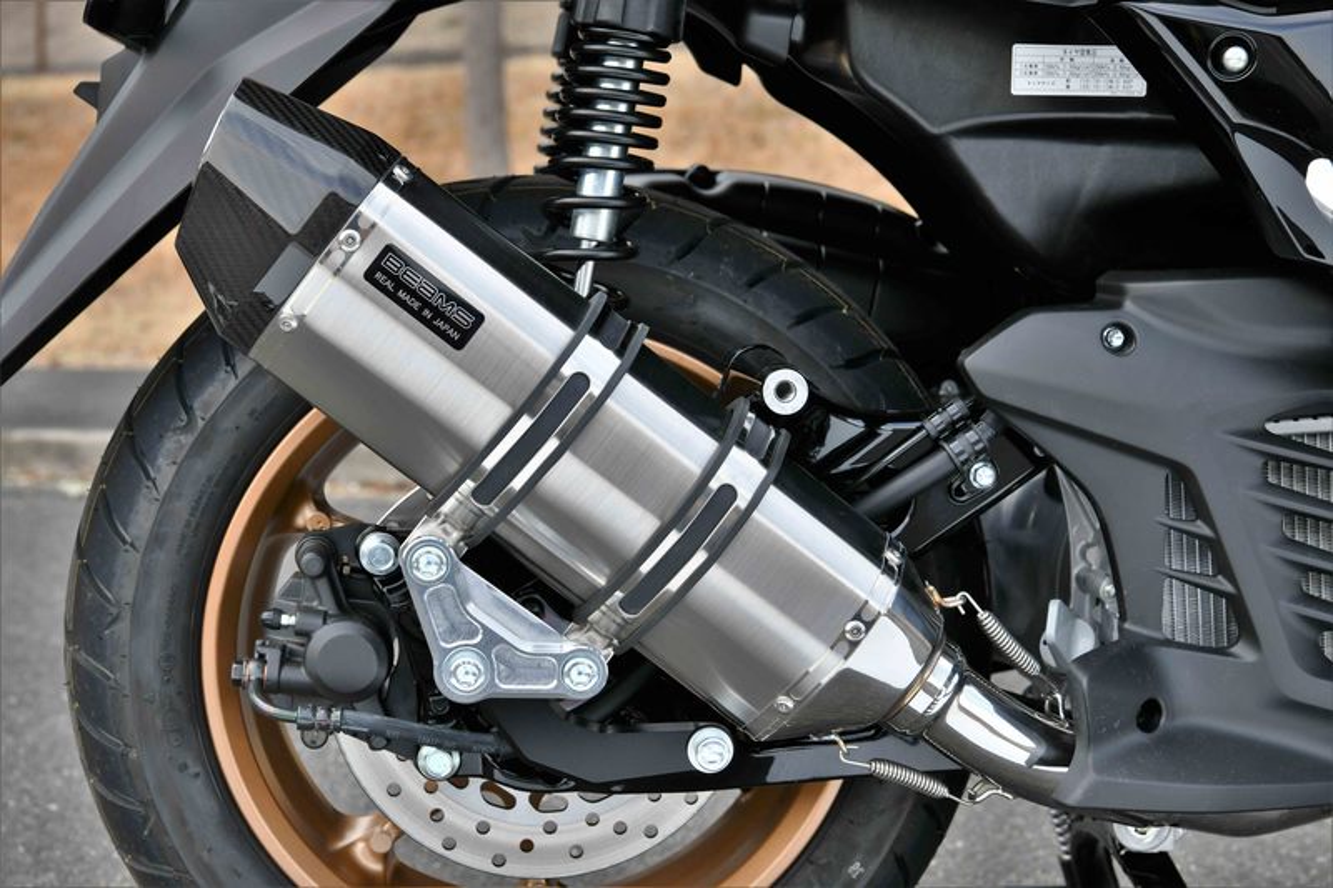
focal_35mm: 62
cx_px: 666
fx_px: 2295
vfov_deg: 21.9
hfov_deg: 32.4
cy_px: 444
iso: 500
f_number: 9
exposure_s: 1/400
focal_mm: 62
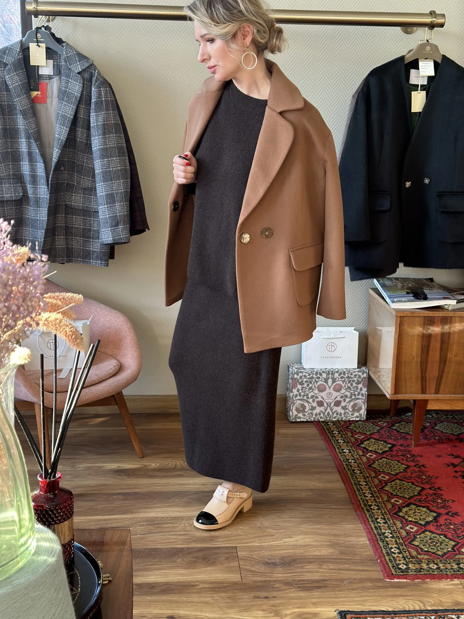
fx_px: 858
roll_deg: -2.1
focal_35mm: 48
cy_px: 310
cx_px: 232
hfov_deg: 30.3
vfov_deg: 39.7
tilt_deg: -14.3
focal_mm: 6.86
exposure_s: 1/104
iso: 125
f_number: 1.78
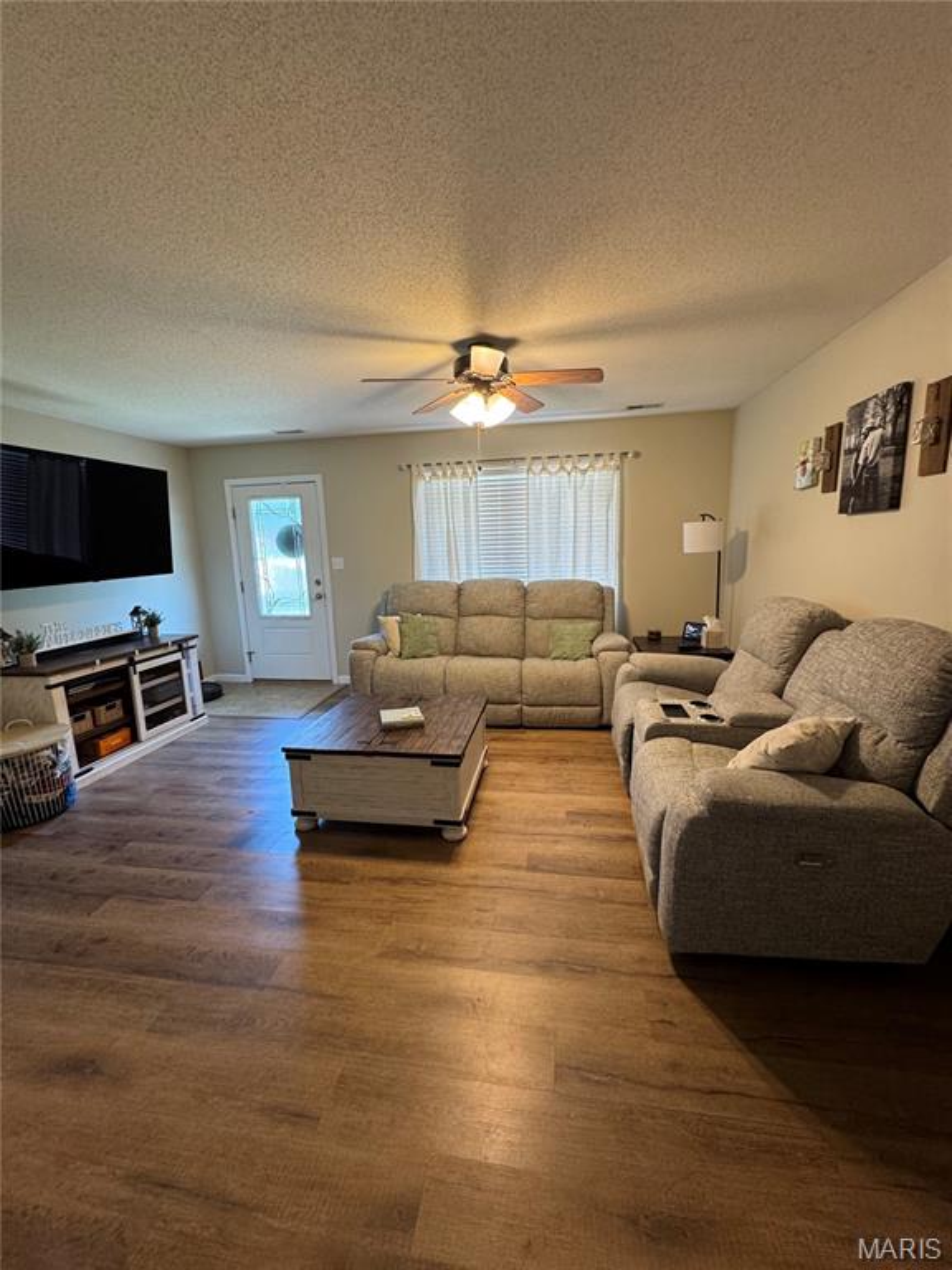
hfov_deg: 85.7
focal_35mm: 14
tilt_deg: -12.5
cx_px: 476
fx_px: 513
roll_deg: +1.6
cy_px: 635
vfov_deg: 102.1
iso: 200
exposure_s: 1/60
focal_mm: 2.22
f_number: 2.2
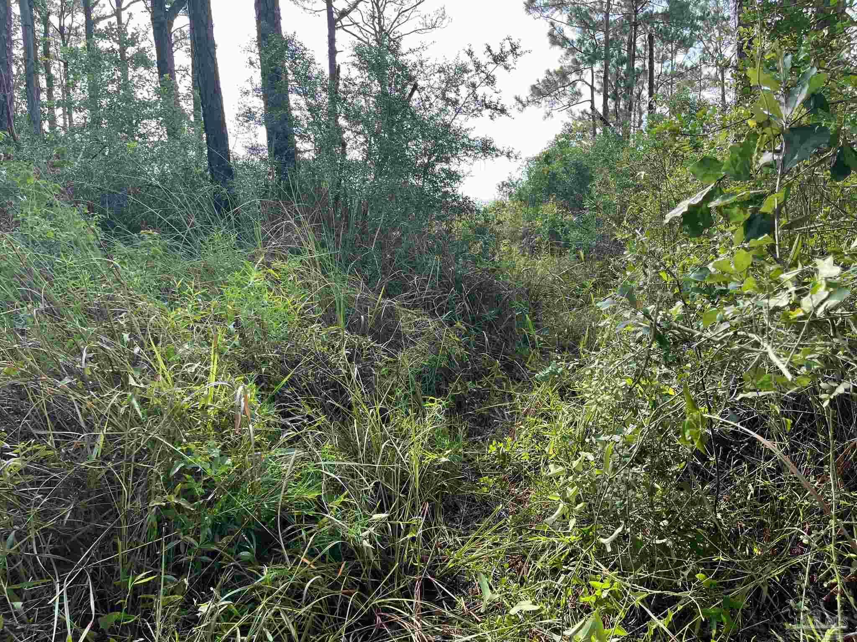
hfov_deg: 67.3
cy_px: 321
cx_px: 428
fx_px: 644
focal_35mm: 26
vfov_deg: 53.1
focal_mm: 5.1
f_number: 1.6
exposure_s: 1/751
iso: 50
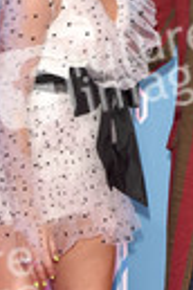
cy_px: 189
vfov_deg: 3.3
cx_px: 171
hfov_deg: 2.2
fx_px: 4977
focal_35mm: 619
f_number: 4.5
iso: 2000
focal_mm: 200
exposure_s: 1/250
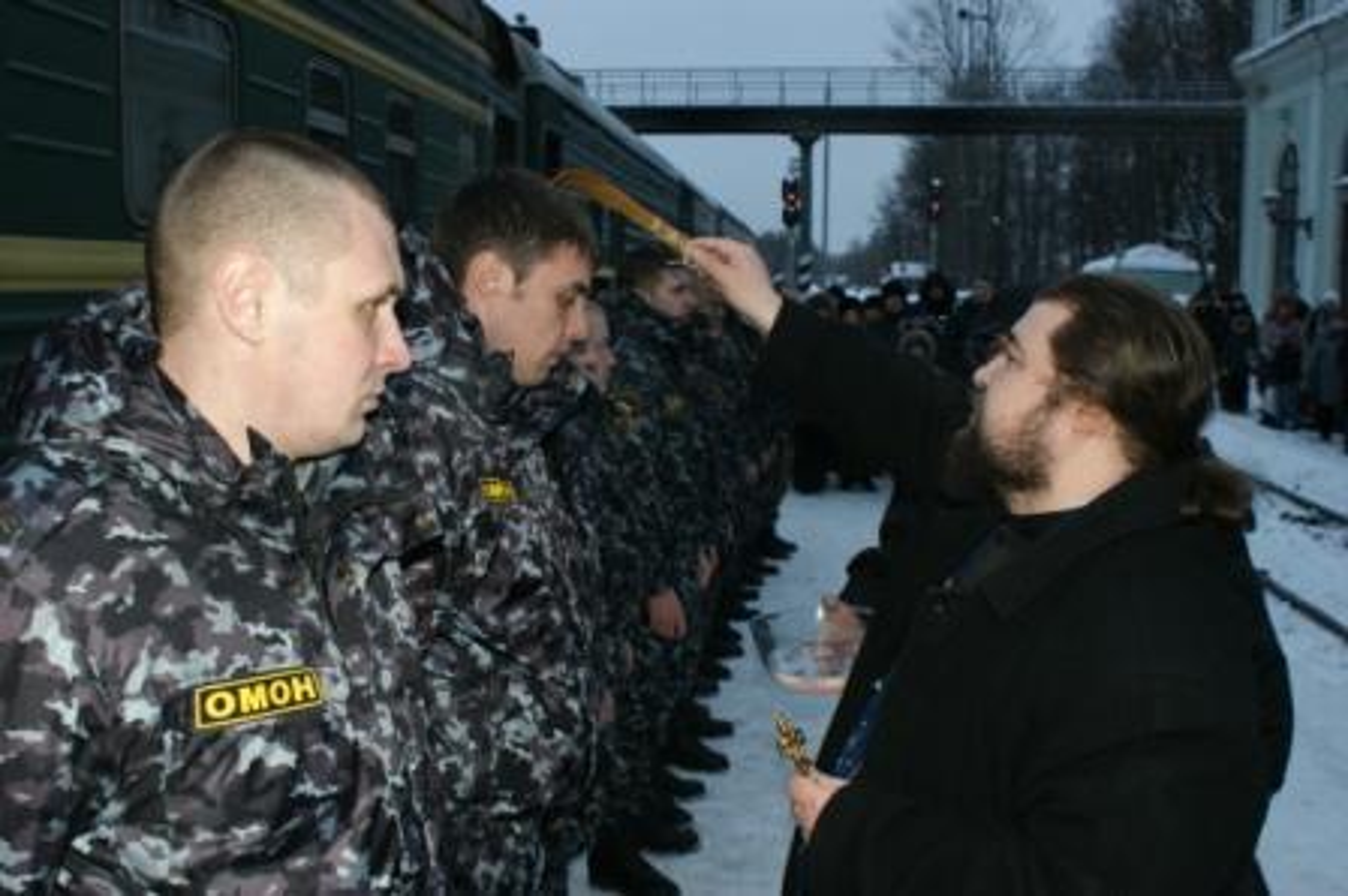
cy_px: 448
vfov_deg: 36.8
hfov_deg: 53.2
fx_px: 1347
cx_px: 674
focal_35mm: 36
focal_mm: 24
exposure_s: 1/60
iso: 400
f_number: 5.6
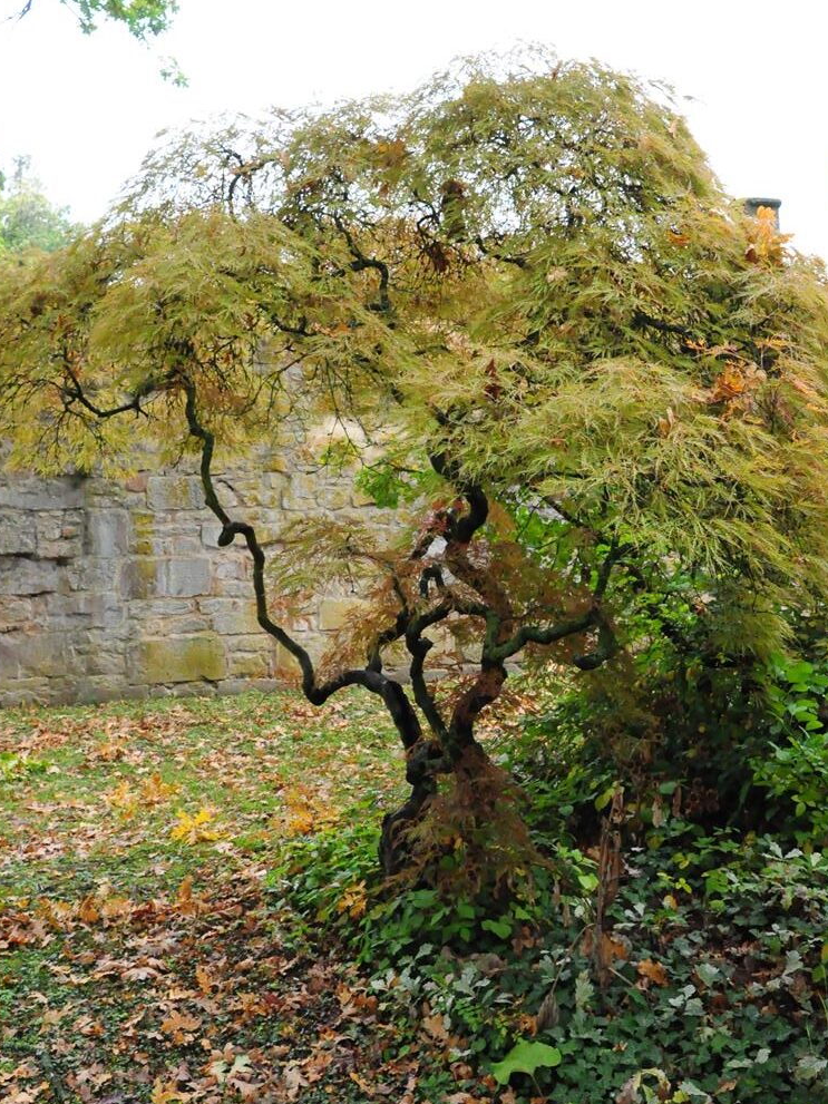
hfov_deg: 38.6
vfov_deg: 50.1
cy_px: 535
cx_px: 456
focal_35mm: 37
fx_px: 1180
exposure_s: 1/400
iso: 2500
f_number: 10
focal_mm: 18
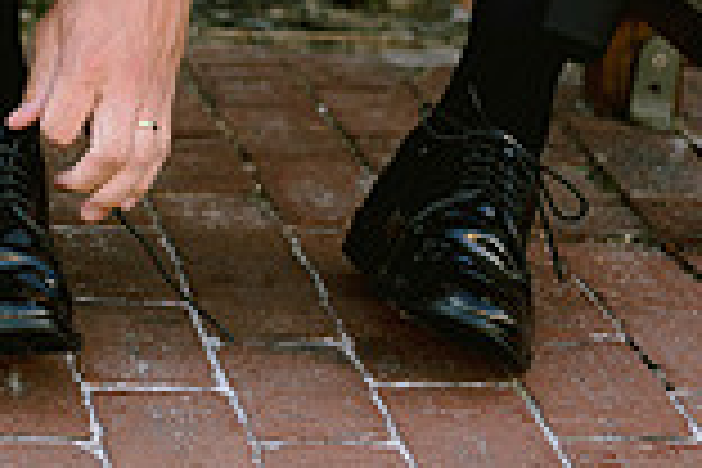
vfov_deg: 6.7
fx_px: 3958
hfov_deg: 9.9
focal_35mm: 203
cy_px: -220
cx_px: -225
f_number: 2.8
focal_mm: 50
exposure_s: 1/400
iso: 200
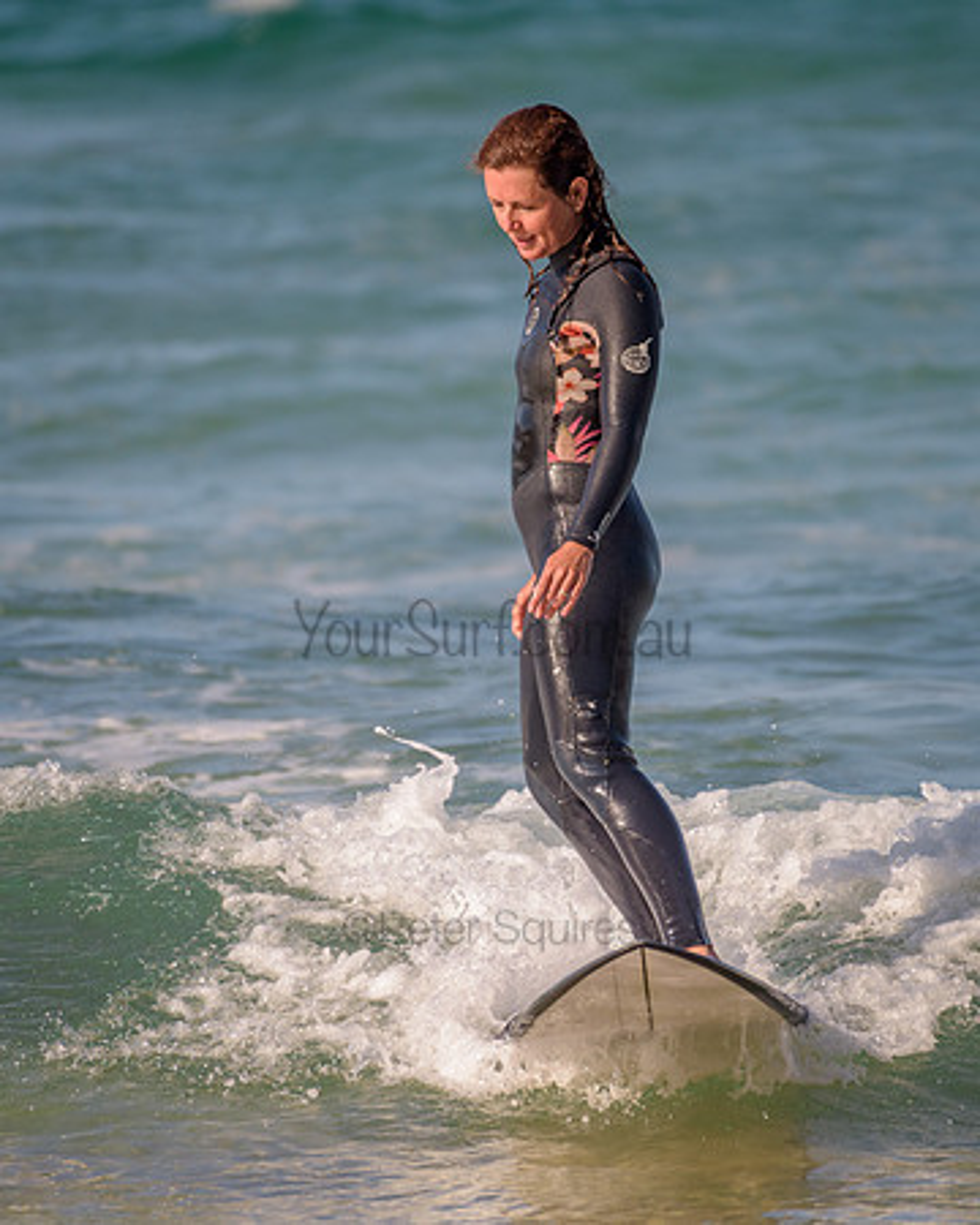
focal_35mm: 821
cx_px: 573
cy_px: 581
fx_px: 29761
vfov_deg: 2.4
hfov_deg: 1.9
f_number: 5.6
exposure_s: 1/2000
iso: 180
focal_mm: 500
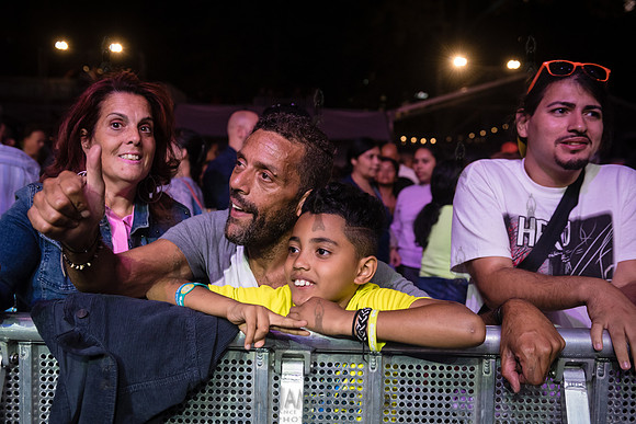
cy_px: 212
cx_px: 318
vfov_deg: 37.9
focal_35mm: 35
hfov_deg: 54.4
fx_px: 618
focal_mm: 35
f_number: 4
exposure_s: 1/640
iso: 2500
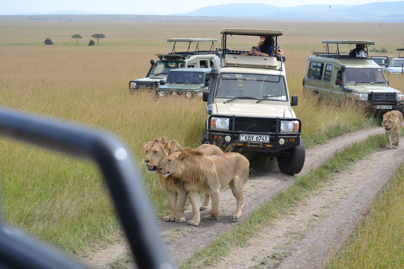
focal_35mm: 82
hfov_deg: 24.6
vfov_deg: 16.6
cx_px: 202
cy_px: 134
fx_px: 926
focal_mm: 55
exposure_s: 1/250
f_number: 8
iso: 100
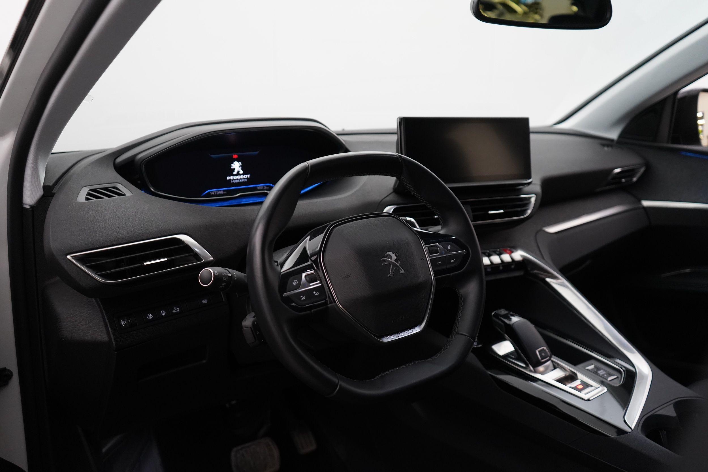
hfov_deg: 61.9
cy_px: 236
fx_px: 590
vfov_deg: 43.6
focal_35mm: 30
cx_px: 354
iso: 4000
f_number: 3.5
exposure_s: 1/160
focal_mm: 30
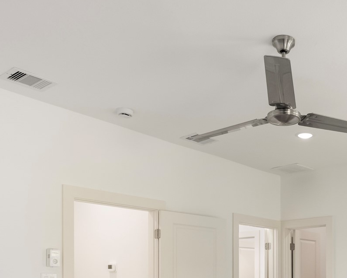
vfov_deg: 32.6
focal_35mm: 41
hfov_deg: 42.0
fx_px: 421
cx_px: 296
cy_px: 297
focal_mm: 16
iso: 1600
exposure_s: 1/30
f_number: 8
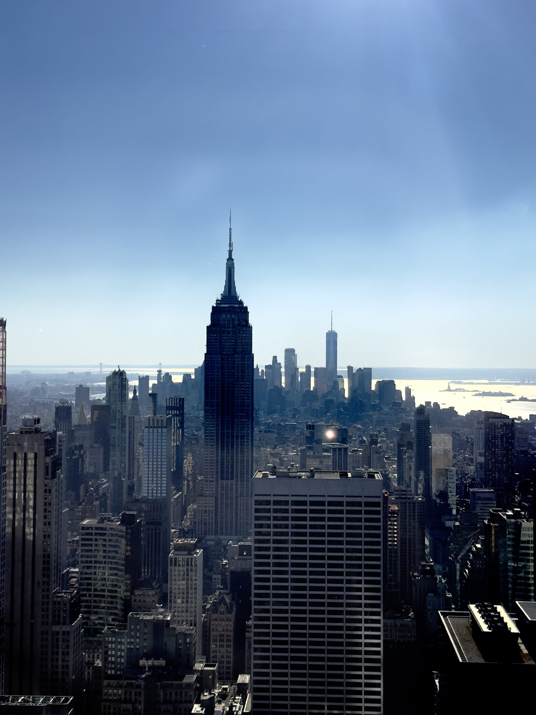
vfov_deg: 39.7
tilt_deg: +0.5
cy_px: 358
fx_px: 991
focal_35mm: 48
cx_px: 268
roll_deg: +1.0
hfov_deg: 30.3
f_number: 1.78
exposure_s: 1/12048
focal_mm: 6.86
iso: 64
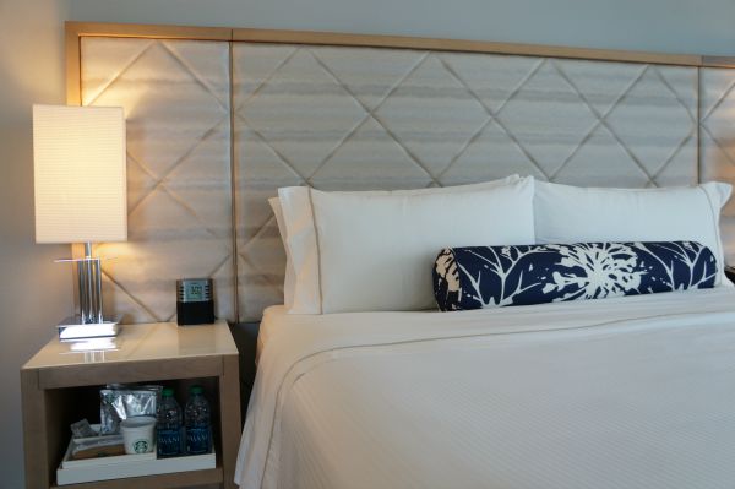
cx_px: 368
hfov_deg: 62.0
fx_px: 612
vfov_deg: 43.5
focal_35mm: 30
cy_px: 244
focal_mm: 20
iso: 250
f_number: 4
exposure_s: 1/60
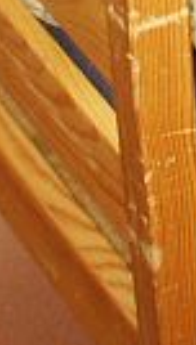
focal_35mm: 227
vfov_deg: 8.9
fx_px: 2084
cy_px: -366
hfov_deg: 5.2
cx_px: 508
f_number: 3
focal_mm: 7.18
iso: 200
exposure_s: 1/45
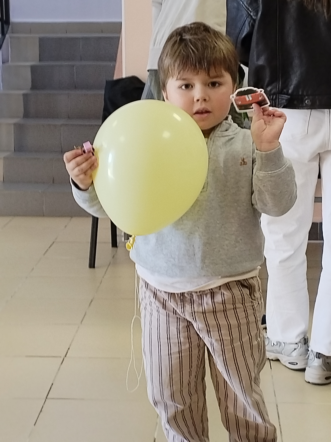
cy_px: 221
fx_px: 918
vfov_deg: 27.0
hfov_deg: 20.4
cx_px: 166
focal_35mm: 72
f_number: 1.8
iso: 106
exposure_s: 1/33.3
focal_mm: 4.25
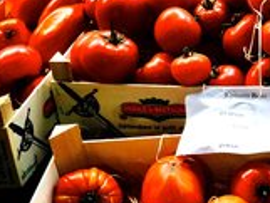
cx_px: 349
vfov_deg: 13.1
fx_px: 874
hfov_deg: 16.6
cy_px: 10
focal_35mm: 112
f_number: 2.2
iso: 40
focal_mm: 4.12
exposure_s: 1/30
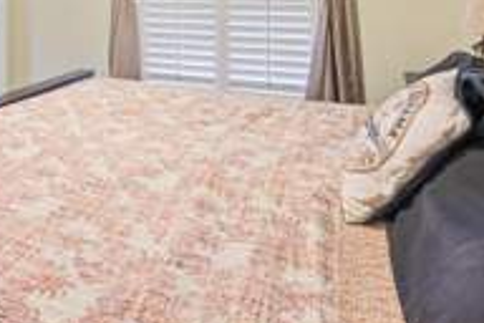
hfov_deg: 53.4
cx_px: 164
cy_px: -47
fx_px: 471
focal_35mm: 35
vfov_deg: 32.5
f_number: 6.3
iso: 500
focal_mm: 14
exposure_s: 1/3
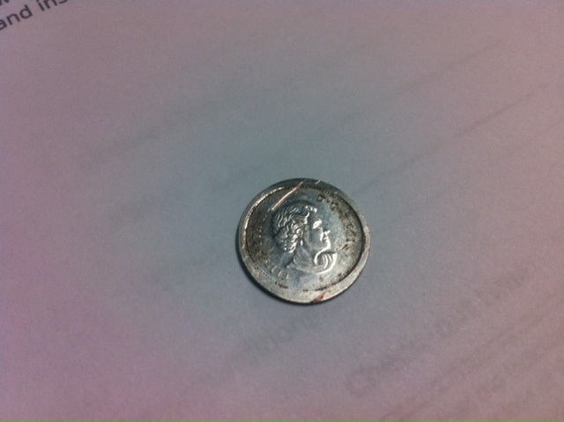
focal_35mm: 35
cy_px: 211
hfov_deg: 52.7
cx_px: 282
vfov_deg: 40.6
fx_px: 569
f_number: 2.8
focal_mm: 3.85
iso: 80
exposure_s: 1/20
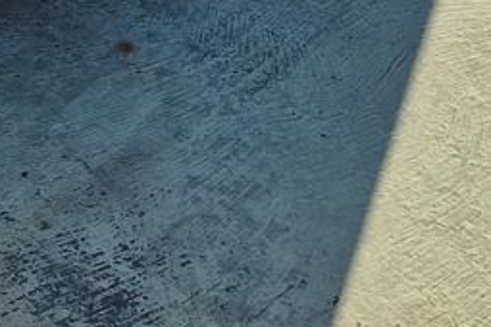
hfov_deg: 20.9
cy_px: -387
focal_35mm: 96
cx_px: 81
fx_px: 1309
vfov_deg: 12.1
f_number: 1.8
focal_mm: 5.4
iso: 50
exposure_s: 1/984
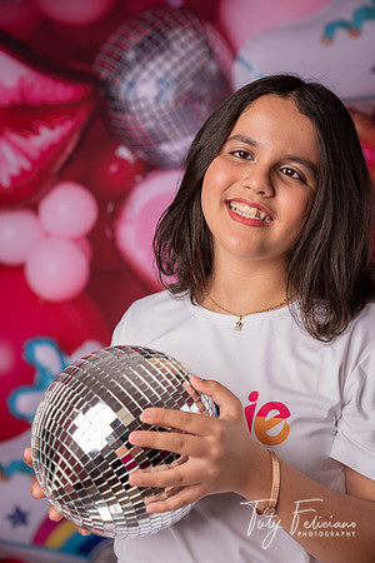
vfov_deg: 28.8
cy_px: 282
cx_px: 188
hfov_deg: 19.5
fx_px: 1094
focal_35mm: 70
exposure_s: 1/250
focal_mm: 70
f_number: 4.5
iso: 125
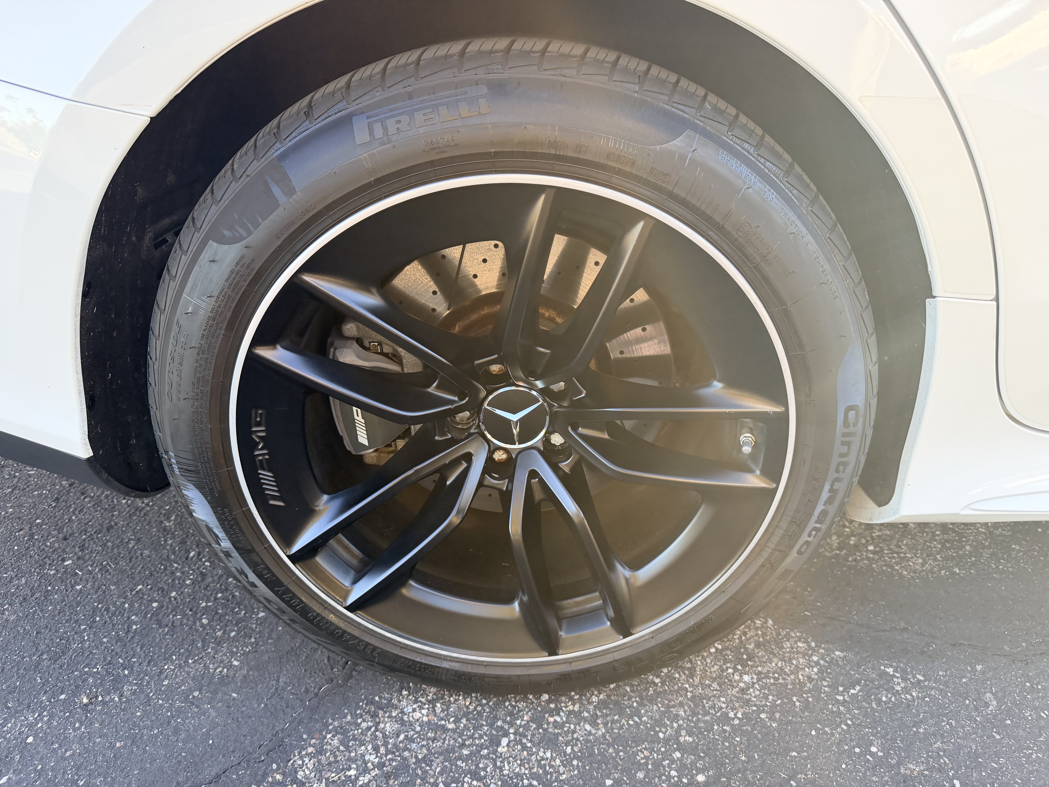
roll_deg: +2.7
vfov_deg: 56.8
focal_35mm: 24
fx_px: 727
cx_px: 524
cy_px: 394
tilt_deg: -25.4
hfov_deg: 71.6
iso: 160
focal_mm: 6.76
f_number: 1.78
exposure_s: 1/229
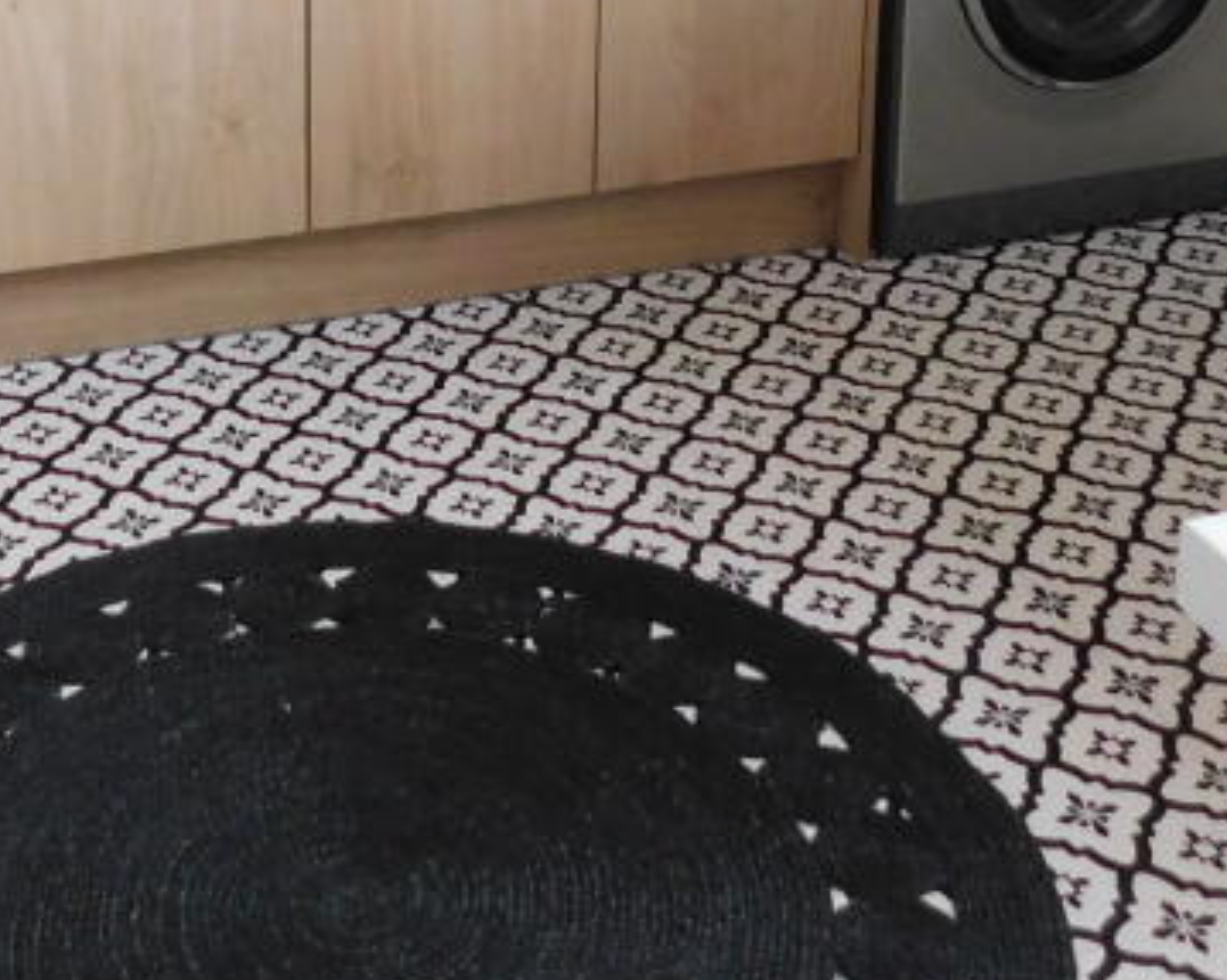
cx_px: 455
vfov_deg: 21.5
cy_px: -311
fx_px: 2323
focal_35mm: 64
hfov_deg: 29.5
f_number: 3
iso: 400
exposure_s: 1/30
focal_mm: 4
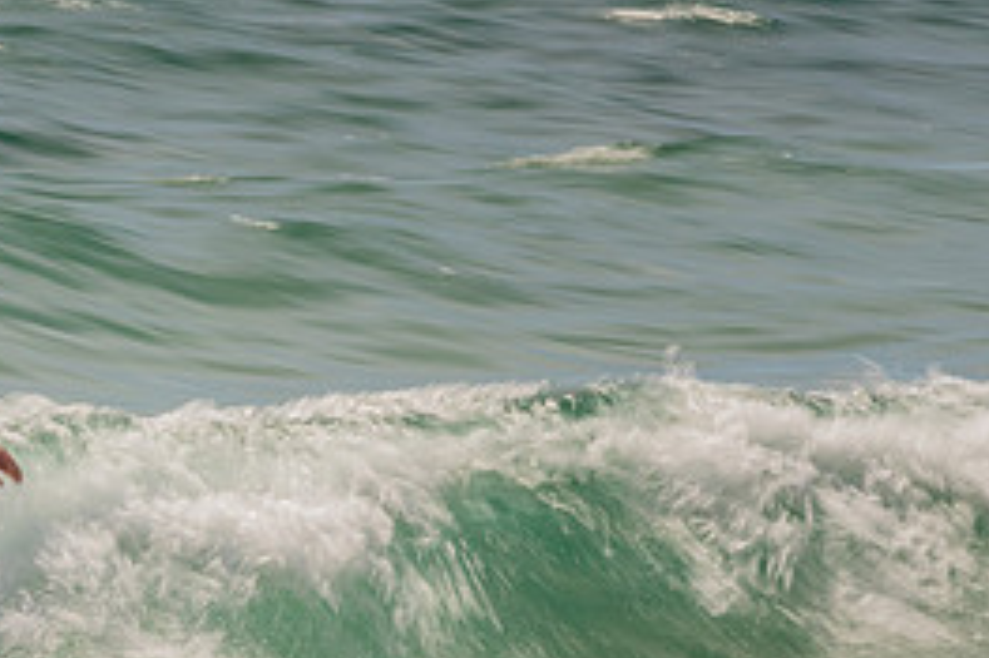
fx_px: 37090
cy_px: 624
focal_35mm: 1351
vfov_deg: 1.0
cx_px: -186
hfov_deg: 1.5
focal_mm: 500
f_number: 25
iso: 64
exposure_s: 1/20
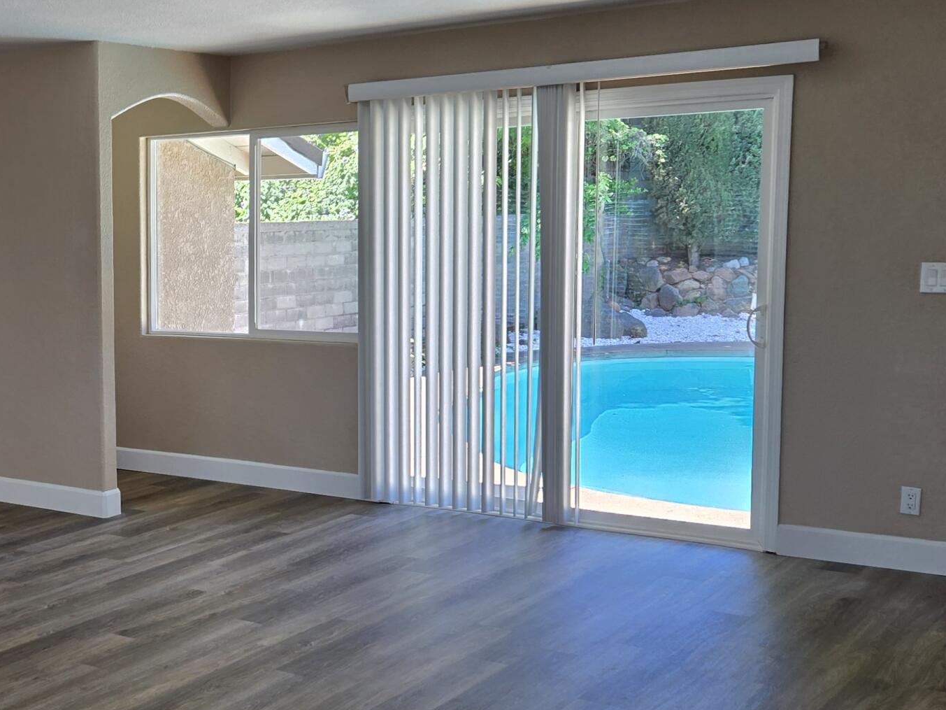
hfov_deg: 35.1
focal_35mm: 51
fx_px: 1394
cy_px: 361
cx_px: 73
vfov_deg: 28.6
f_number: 1.8
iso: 64
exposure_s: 1/180
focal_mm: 5.4
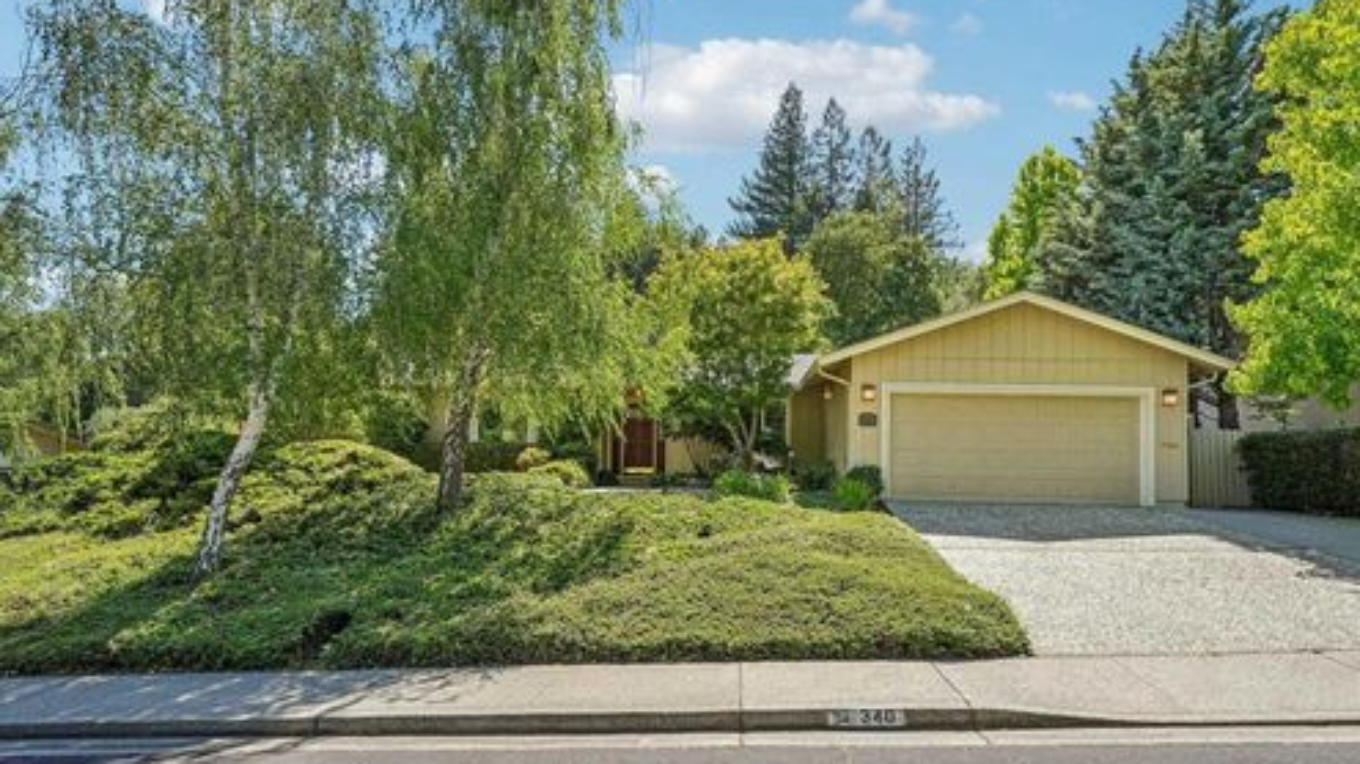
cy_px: 372
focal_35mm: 19
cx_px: 684
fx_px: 679
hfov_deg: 90.0
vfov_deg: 58.7
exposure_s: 1/800
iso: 800
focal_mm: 17.8
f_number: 8
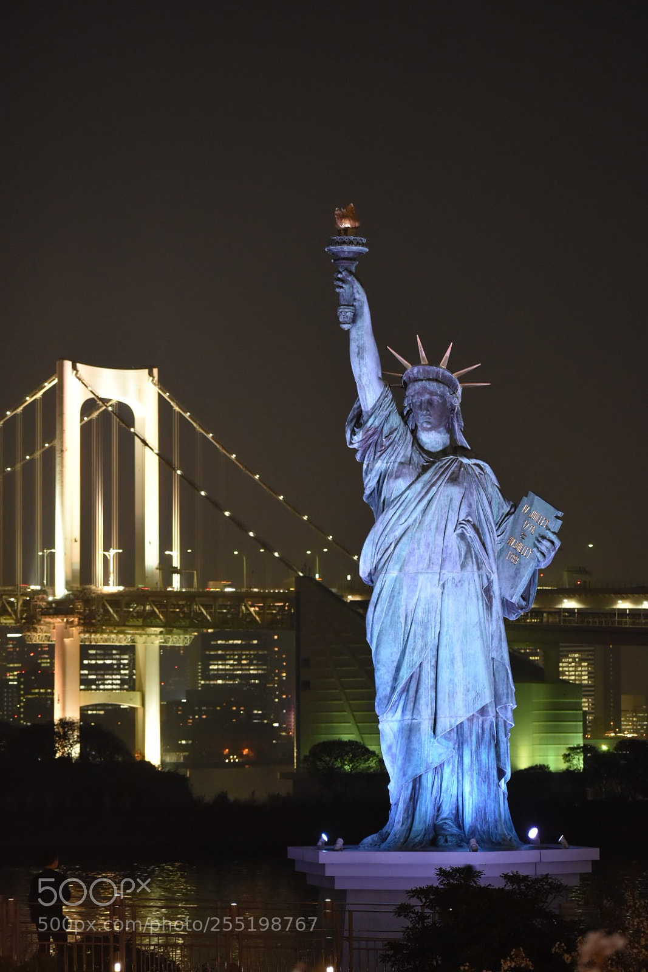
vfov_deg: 15.9
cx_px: 324
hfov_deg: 10.6
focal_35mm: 129
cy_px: 486
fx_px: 3482
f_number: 4.8
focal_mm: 86
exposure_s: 1/8
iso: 1600
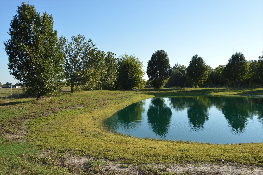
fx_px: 197
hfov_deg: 67.4
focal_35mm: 27
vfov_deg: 47.8
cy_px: 88
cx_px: 132
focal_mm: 18
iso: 100
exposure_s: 1/200
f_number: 8
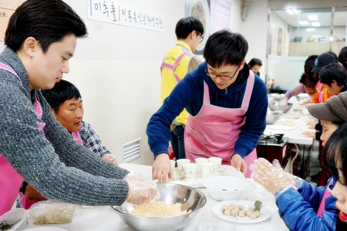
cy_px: 116
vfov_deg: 35.5
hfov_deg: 51.3
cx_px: 174
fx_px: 361
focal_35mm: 38
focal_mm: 25
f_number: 4.5
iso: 640
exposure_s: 1/60
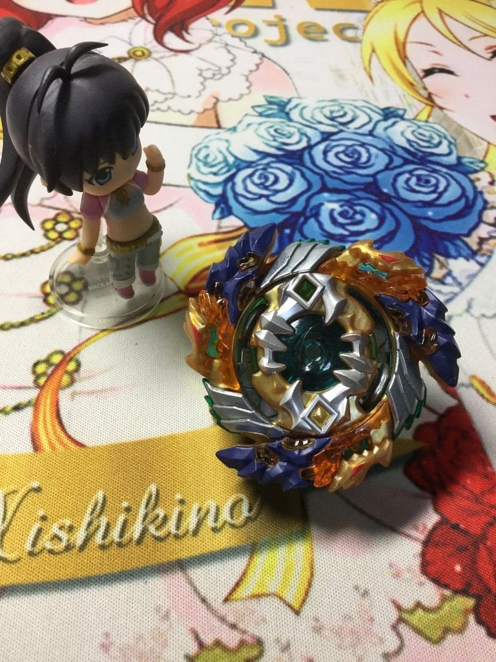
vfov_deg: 58.4
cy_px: 331
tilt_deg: -51.2
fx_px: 592
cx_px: 248
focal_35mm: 31
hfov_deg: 45.4
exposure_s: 1/30
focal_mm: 3.3
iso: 25
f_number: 2.4
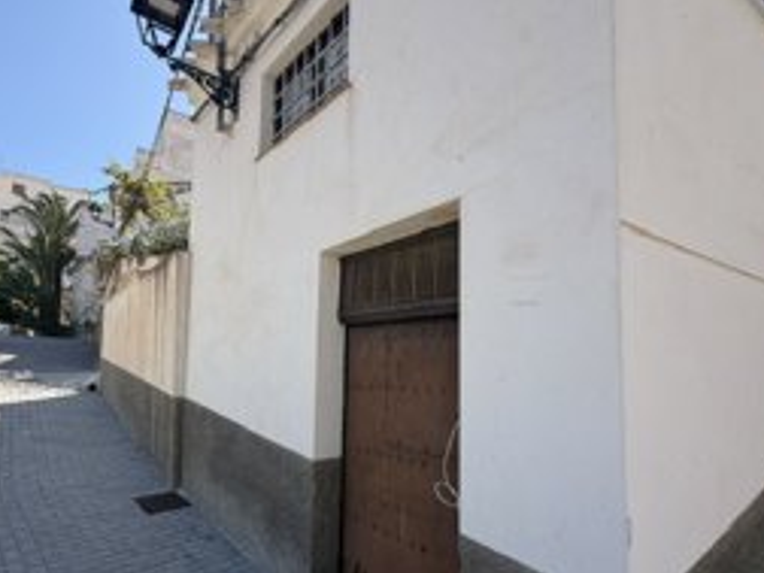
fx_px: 441
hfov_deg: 81.4
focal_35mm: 20
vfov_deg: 65.1
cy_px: 355
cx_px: 337
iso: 40
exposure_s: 1/760
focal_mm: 2.22
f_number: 2.2
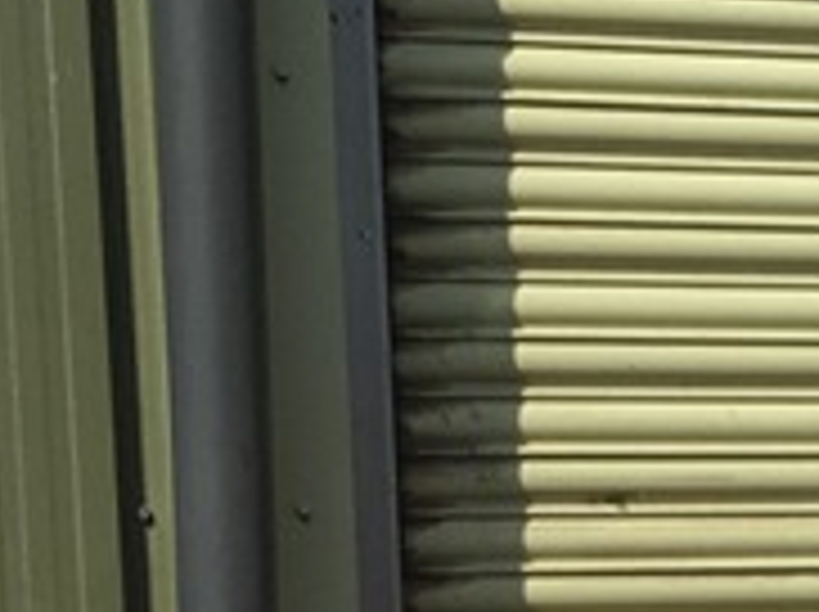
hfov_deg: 9.5
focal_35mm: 193
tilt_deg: -9.2
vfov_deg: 7.4
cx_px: 1665
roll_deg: +0.5
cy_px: 1181
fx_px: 4560
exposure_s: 1/1508
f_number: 2.2
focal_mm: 4.15
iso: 25
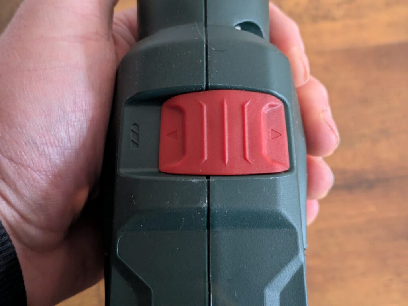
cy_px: 153
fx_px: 601
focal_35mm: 51
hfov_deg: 37.5
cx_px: 204
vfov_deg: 28.6
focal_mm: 5.43
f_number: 1.89
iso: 646
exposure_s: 1/16.7
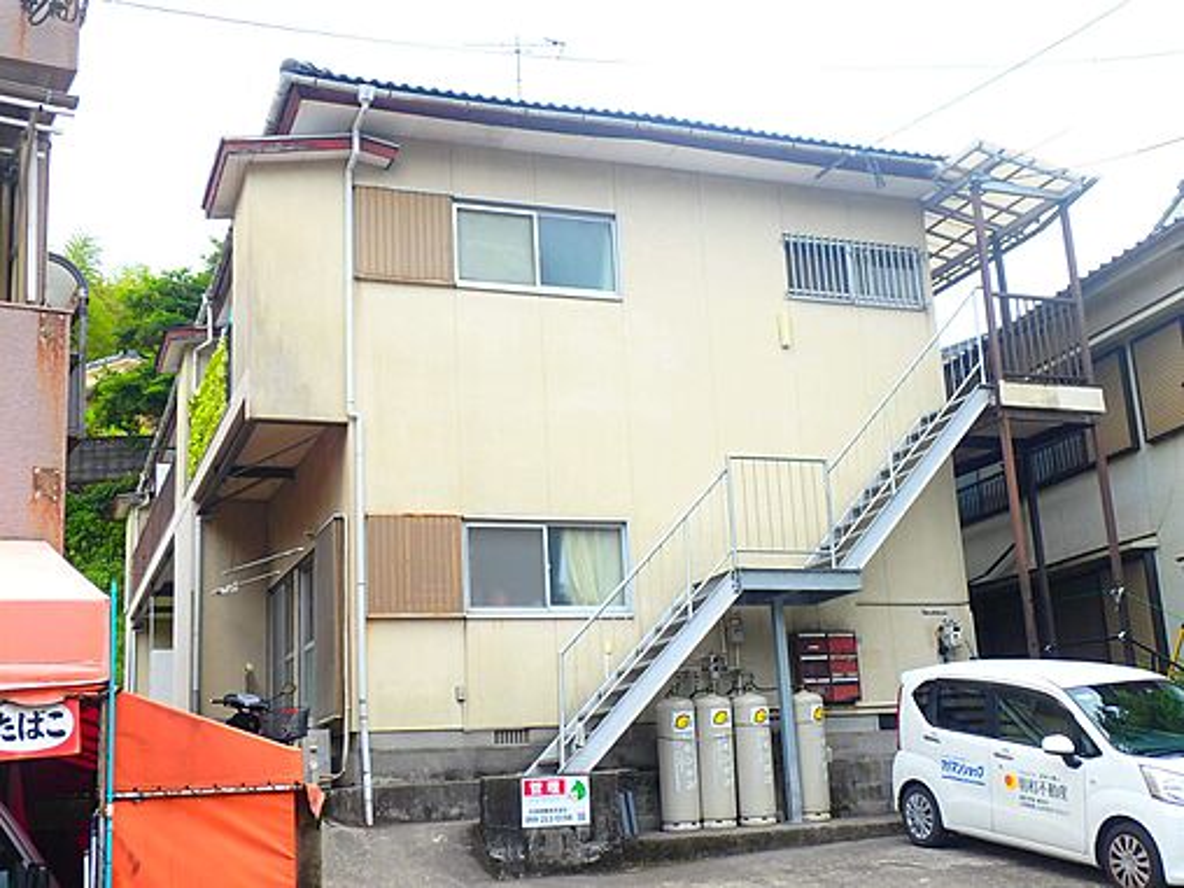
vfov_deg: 36.8
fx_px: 1334
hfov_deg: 47.9
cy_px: 444
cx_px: 592
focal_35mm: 39
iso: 125
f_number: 5.1
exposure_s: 1/125
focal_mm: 6.9
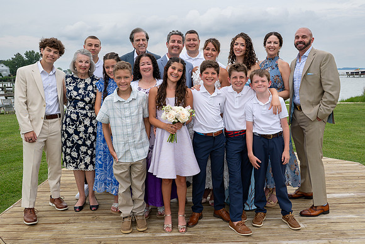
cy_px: 108
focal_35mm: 33
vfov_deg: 39.7
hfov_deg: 56.9
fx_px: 337
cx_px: 188
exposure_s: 1/250
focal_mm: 28.5
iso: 140
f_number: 8
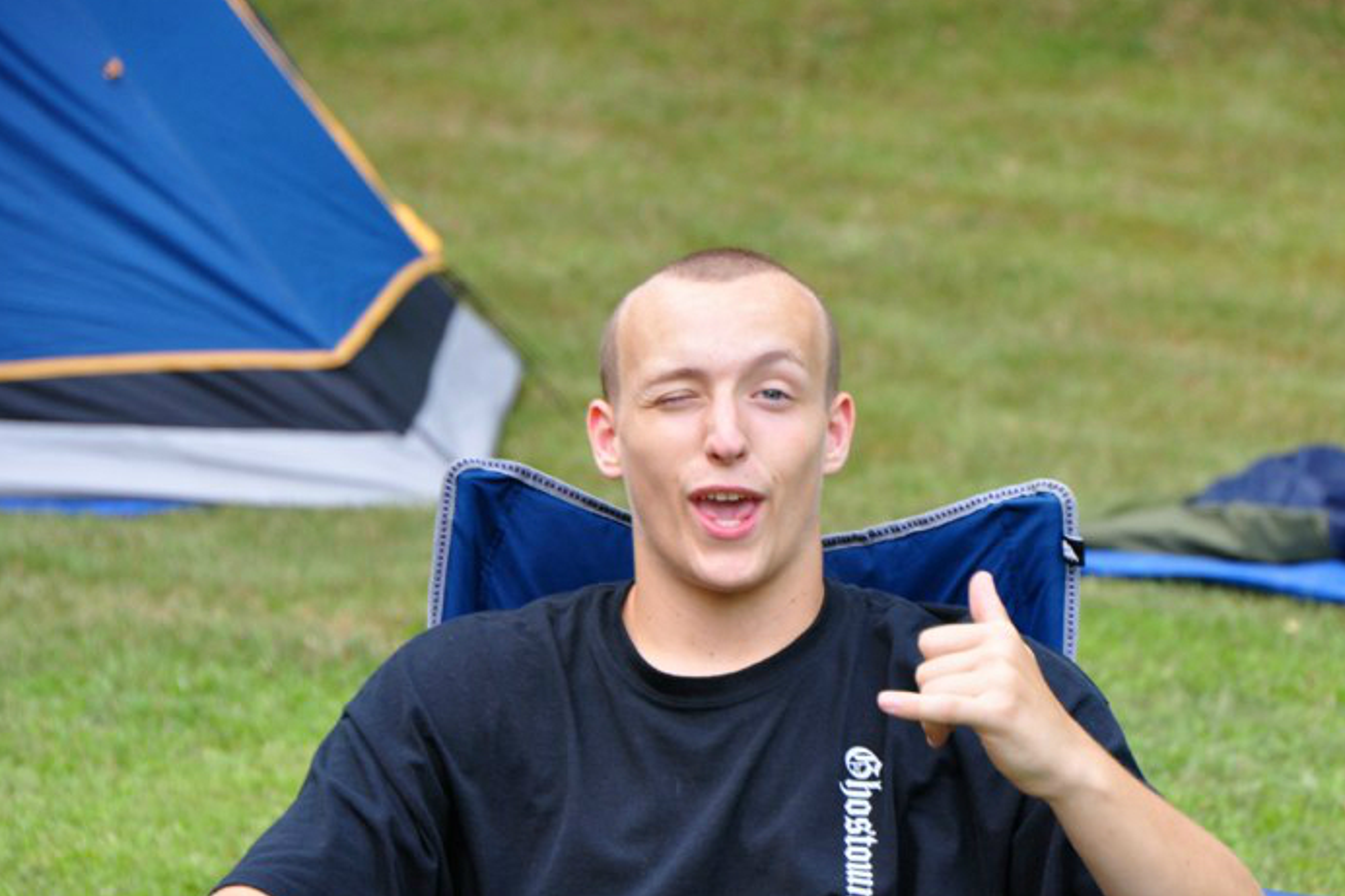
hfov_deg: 9.9
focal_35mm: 208
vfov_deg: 6.6
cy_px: 472
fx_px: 7769
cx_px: 739
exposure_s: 1/30
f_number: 6
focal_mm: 120
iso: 250
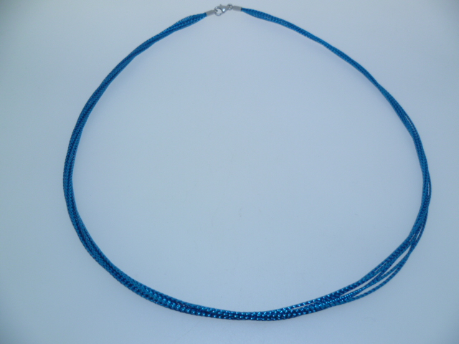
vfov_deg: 49.7
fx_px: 371
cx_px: 230
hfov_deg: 63.4
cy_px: 172
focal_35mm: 28
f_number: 2.8
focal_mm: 5
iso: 80
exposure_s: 1/320
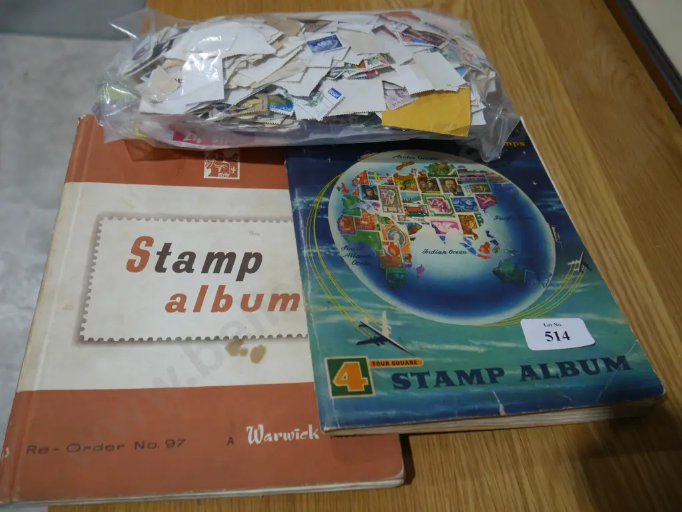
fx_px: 631
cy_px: 256
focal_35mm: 32
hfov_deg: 56.8
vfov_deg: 44.2
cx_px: 341
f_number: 3.6
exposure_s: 1/80
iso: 200
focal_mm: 16
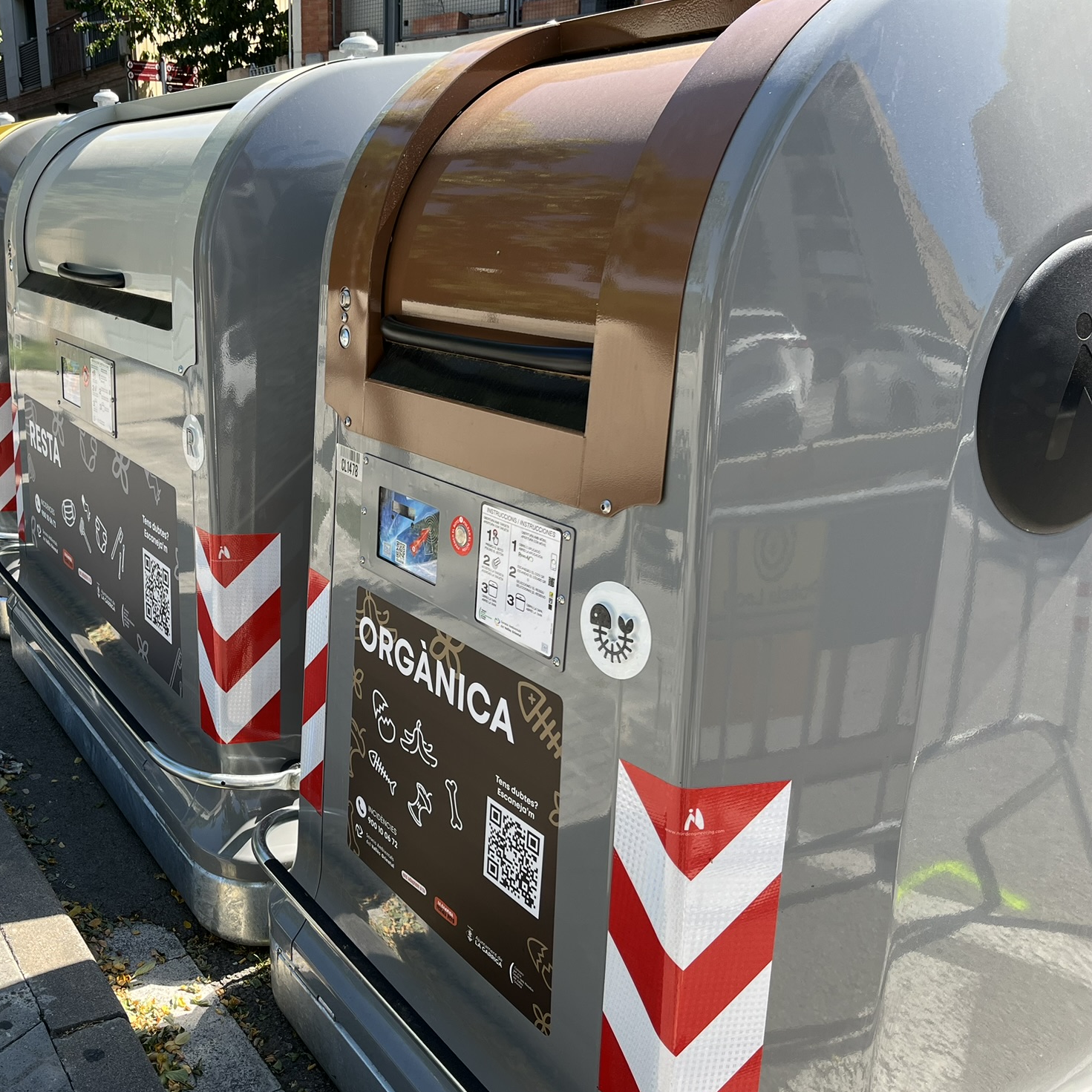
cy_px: 569
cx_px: 333
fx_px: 1142
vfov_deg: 51.1
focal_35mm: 32
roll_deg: +1.5
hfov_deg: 49.9
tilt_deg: -17.0
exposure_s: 1/891
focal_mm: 5.1
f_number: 1.6
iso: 50
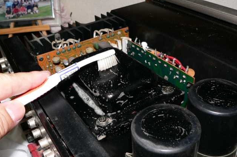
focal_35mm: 38
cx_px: 118
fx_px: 250
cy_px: 74
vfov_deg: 35.0
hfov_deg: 50.7
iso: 100
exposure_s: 1/60
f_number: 2.8
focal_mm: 6
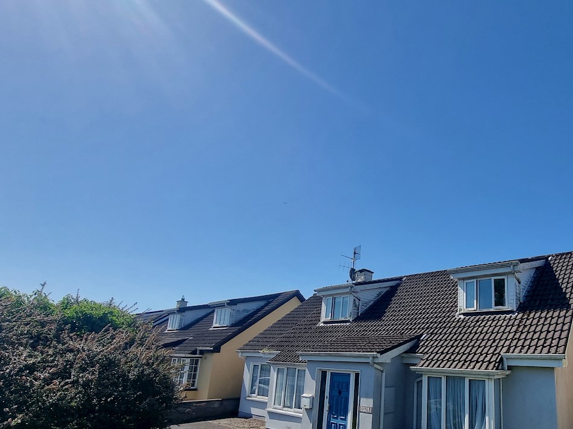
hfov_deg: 80.5
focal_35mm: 19
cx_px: 402
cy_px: 278
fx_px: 314
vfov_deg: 67.2
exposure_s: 1/2256
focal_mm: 2.2
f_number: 2.2
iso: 50
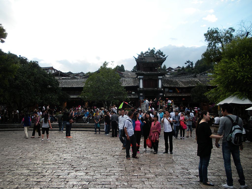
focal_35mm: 36
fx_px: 262
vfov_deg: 39.7
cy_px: 94
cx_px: 126
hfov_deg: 51.4
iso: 64
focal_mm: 6.3
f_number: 3.5
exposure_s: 1/150
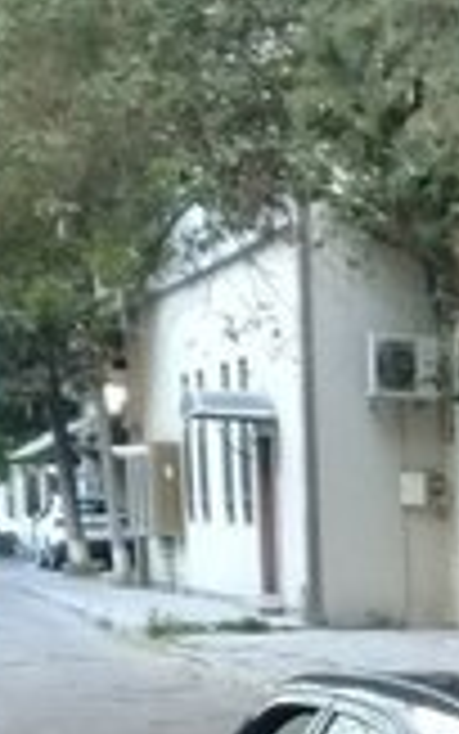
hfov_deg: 12.2
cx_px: 770
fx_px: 2000
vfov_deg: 18.6
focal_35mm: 100
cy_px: 1076
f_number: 2.2
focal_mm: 3.3
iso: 200
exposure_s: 1/33
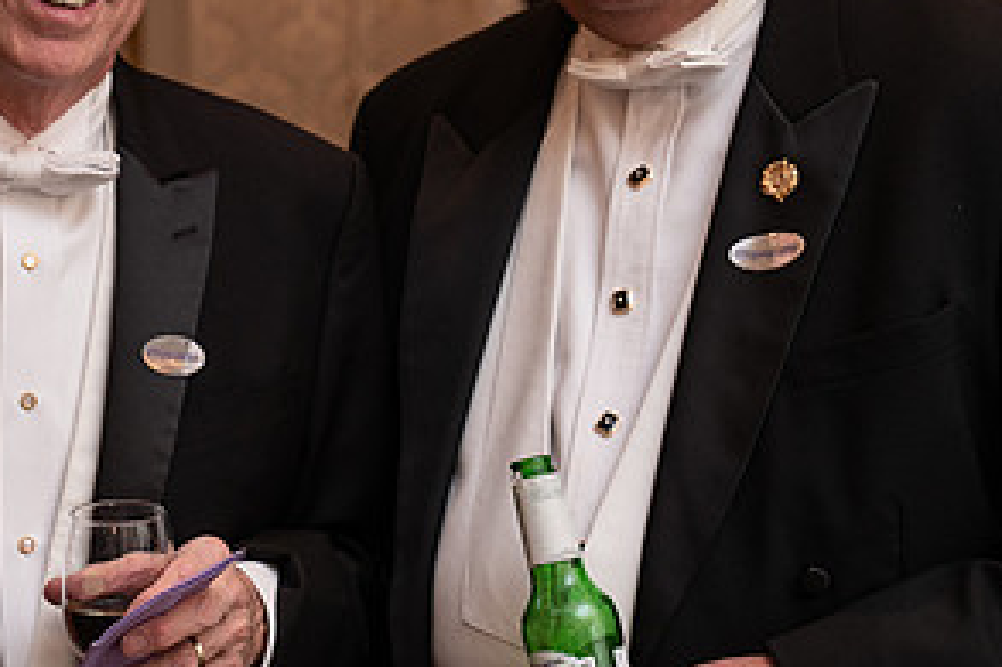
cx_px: 376
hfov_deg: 19.4
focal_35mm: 105
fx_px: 2921
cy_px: 210
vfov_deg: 13.0
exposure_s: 1/40
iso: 800
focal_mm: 53
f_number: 4.5
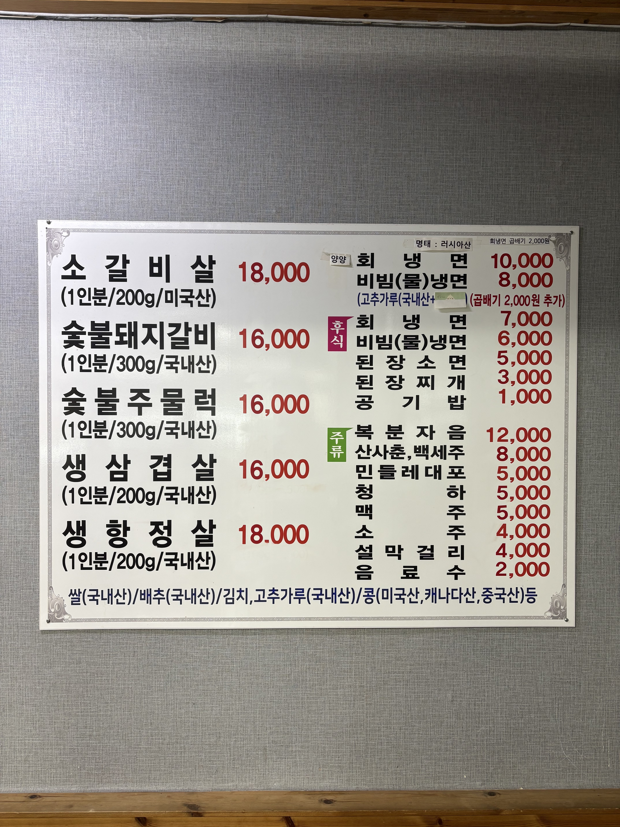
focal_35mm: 26
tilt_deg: -0.6
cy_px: 414
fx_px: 621
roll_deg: +0.5
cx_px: 310
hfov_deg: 53.1
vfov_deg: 67.3
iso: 64
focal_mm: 5.96
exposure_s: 1/60
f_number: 1.6
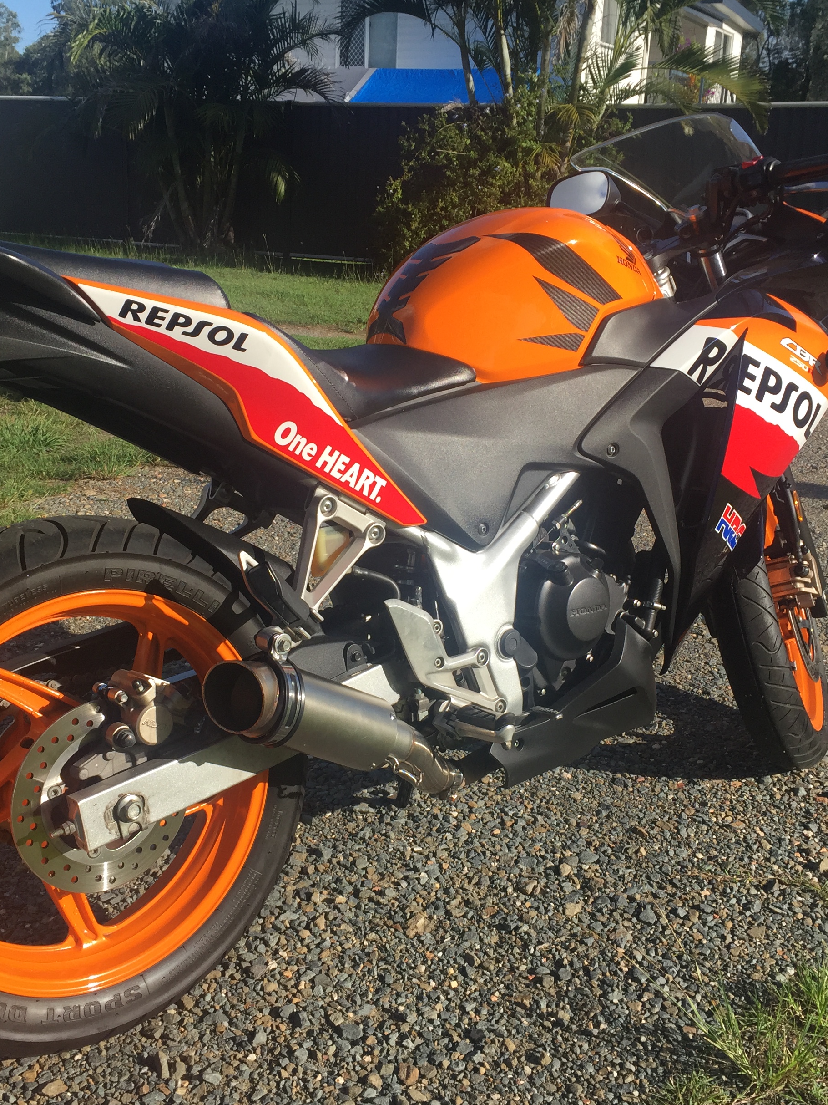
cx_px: 383
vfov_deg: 47.9
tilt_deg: -15.9
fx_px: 1244
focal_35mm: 39
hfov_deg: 36.8
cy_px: 552
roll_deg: -2.5
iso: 32
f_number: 2.2
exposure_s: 1/1464
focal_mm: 4.15
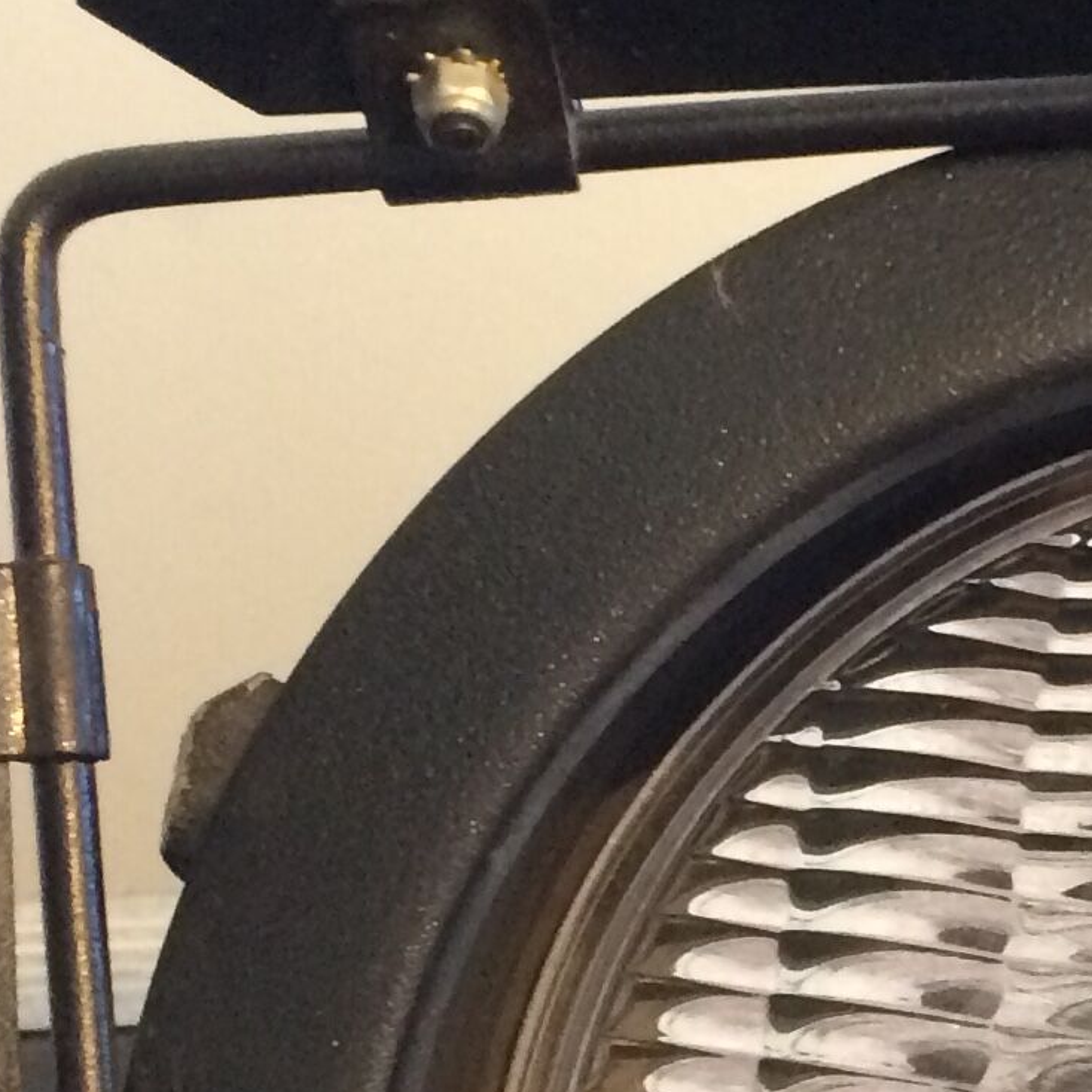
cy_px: 1218
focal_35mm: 114
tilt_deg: -49.9
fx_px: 4069
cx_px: 1314
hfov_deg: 14.8
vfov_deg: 14.9
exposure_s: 1/33
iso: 250
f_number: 2.2
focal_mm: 4.15
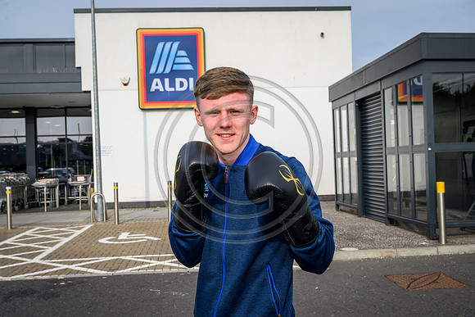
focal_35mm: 39
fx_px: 515
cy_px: 158
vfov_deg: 34.2
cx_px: 238
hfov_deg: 49.5
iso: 100
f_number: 9
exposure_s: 1/200
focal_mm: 39
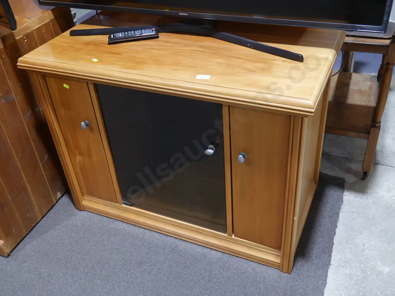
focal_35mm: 36
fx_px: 411
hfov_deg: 51.4
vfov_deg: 39.7
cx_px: 198
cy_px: 148
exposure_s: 1/60
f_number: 4
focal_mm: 18
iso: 640
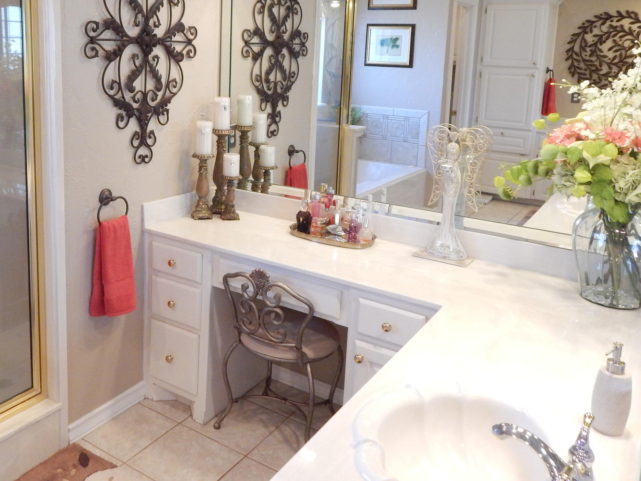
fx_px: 611
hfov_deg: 53.8
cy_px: 154
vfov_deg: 42.3
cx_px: 196
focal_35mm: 33
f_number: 3
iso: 400
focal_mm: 4
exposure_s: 1/50
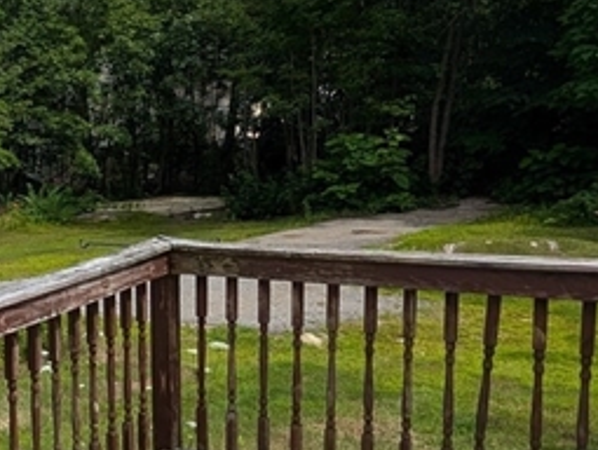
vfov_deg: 30.3
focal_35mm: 48
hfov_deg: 34.4
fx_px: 830
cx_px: -56
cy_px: 244
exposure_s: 1/3663
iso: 57
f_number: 1.7
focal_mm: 2.02
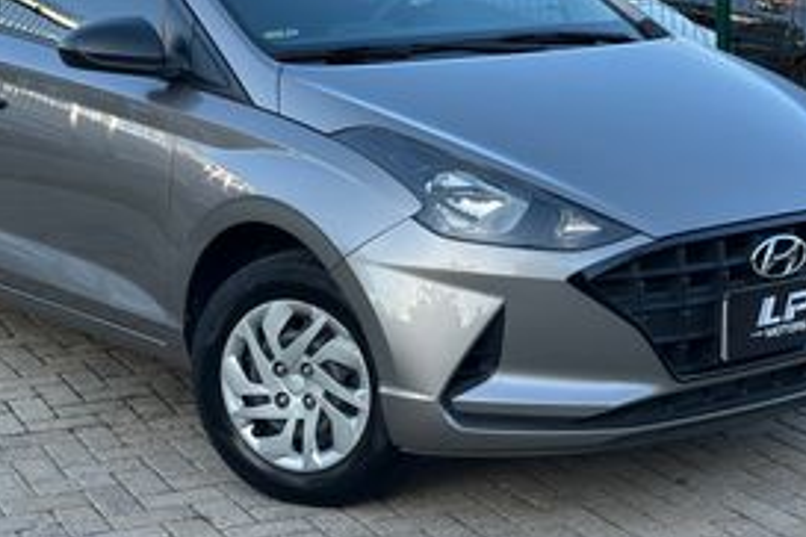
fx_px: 1925
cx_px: 354
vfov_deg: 15.8
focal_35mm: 86
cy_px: 142
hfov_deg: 23.6
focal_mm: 6.86
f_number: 1.78
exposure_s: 1/601
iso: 64
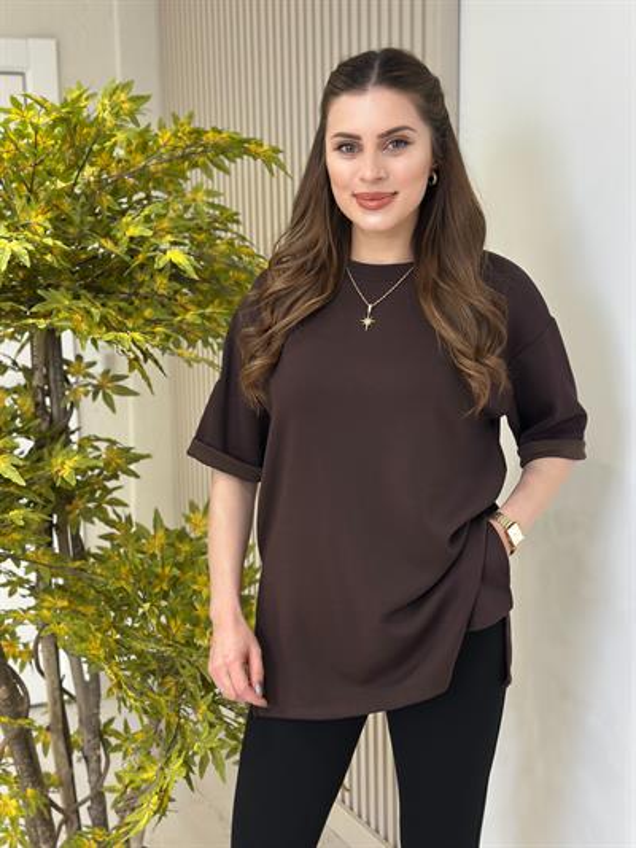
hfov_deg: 30.3
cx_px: 318
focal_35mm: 48
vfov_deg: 39.6
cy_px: 424
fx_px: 1175
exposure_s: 1/130
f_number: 1.78
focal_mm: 6.86
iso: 80
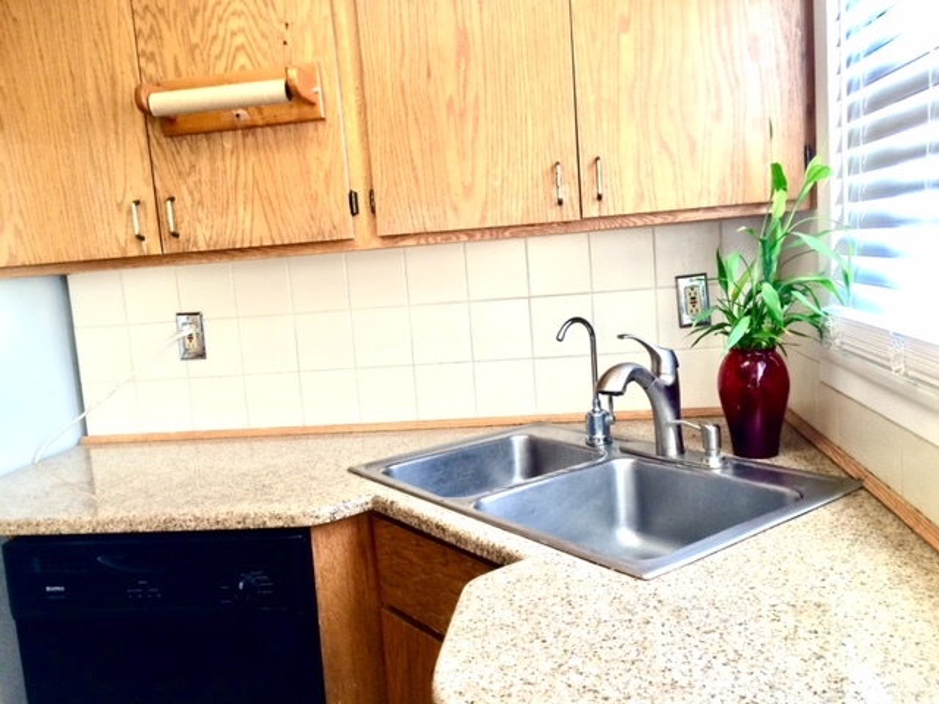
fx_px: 787
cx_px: 470
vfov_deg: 48.2
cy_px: 352
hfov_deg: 61.7
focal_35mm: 29
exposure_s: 1/30
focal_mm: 4.15
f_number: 2.2
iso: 50
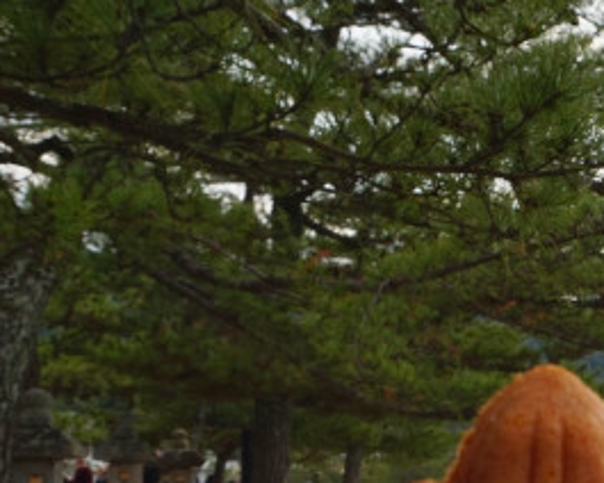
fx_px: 1216
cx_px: 780
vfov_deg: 21.8
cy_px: 459
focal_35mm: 68
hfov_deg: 24.5
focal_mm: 16
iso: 100
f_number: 10
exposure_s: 1/80
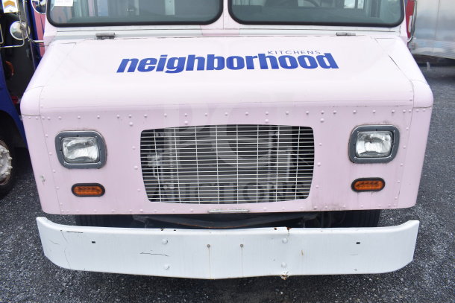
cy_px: 152
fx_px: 341
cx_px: 228
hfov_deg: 67.4
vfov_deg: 48.0
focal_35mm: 27
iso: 200
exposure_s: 1/160
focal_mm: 18
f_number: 6.3
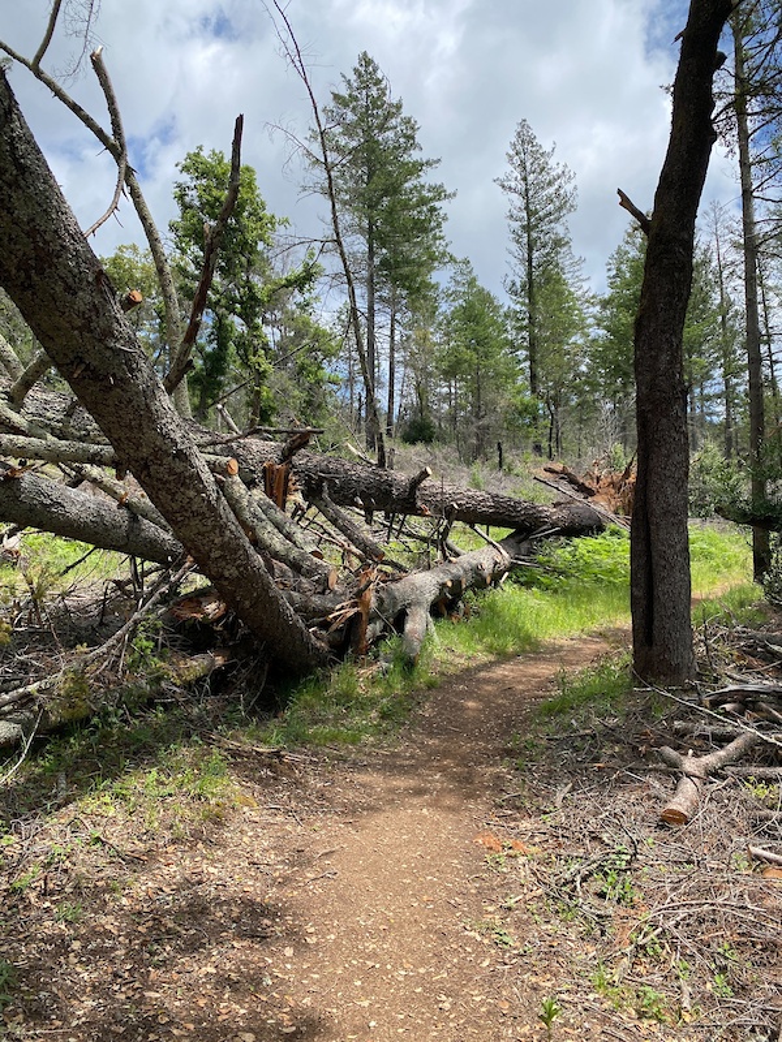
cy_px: 521
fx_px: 783
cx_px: 391
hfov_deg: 53.1
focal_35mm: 26
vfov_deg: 67.3
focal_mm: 4.25
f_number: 1.8
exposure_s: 1/1996
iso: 32
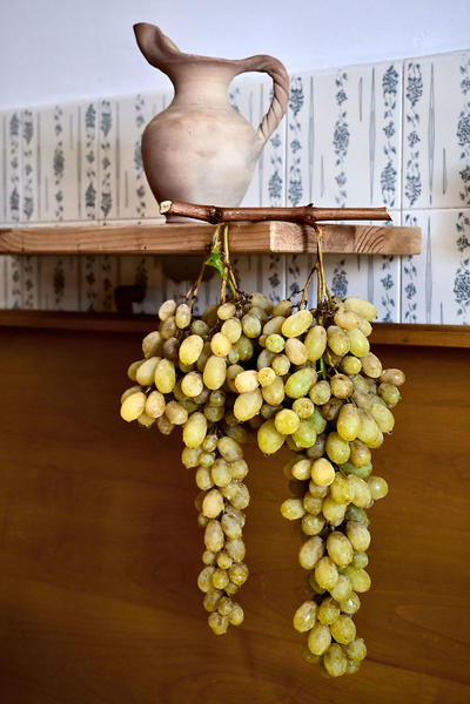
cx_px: 235
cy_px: 352
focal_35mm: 64
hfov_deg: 21.1
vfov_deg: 31.2
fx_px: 1263
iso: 1100
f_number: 6.3
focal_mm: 43
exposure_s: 1/80
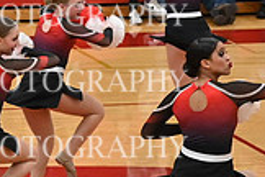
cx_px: -49
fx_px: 2760
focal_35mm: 375
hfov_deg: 5.5
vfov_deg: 3.7
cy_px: 114
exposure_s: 1/400
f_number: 4
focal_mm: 70
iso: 8000
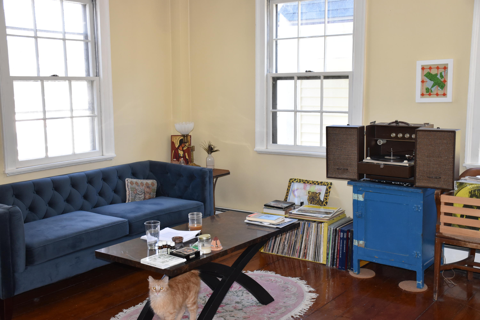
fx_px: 540
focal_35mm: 40
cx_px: 240
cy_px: 160
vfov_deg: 33.0
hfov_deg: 47.9
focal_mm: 27
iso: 800
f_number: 5
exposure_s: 1/100
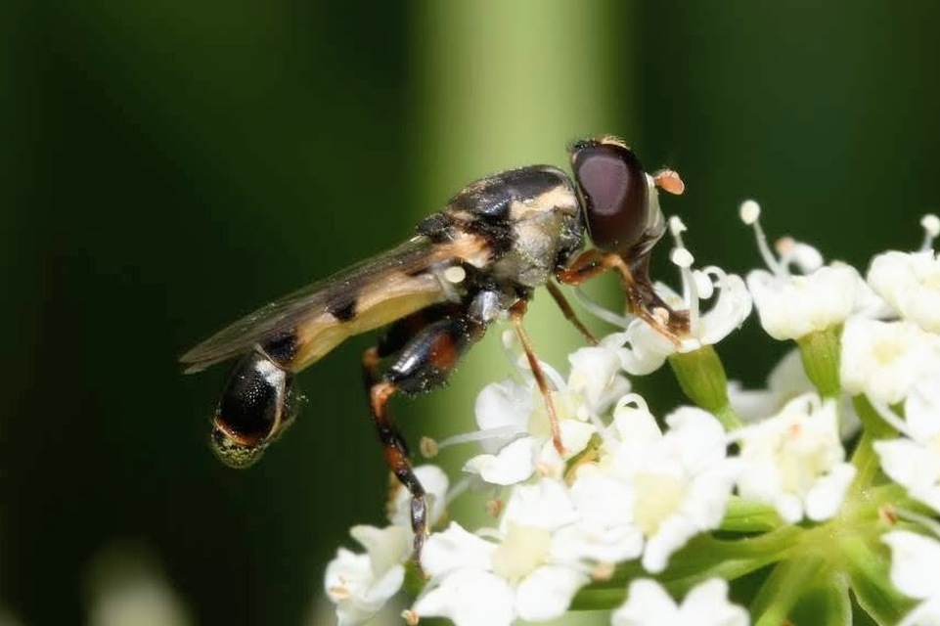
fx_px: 4111
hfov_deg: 13.0
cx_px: 470
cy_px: 313
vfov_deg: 8.7
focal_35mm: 158
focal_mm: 105
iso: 100
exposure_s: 1/60
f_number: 29
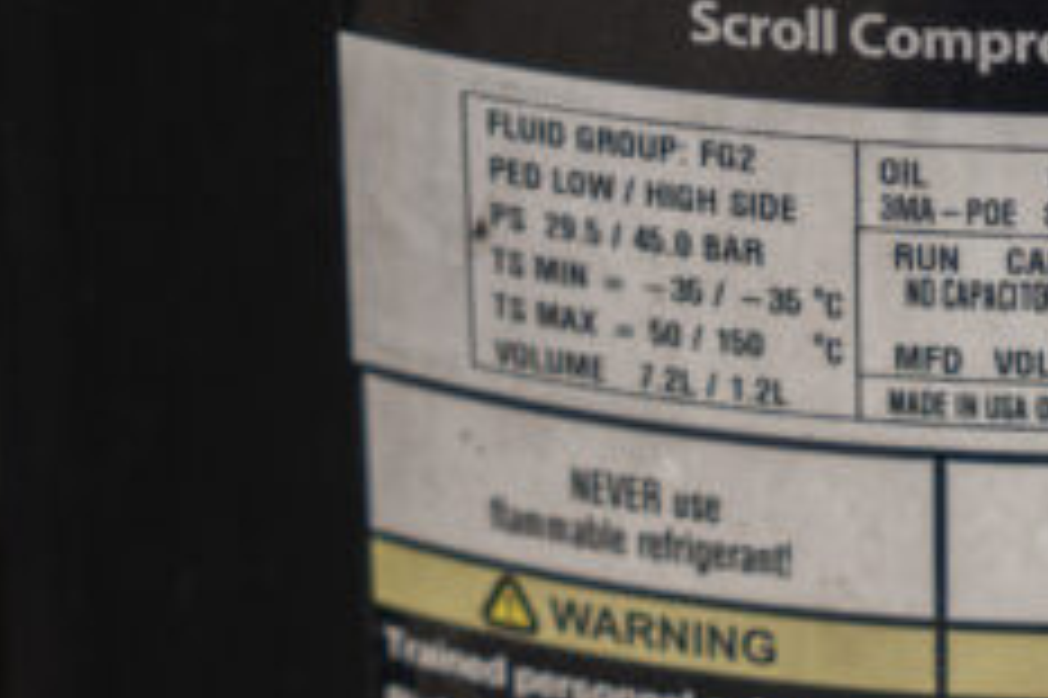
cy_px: 146
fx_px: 6138
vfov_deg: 6.5
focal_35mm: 211
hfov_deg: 9.6
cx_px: 1354
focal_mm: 48
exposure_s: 1/400
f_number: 4
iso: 250
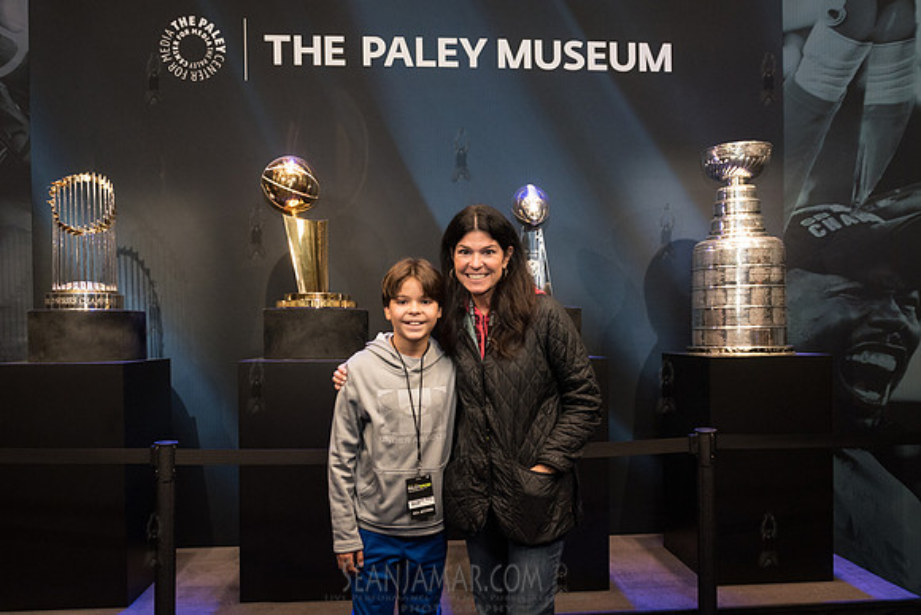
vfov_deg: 47.9
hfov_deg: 67.4
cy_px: 342
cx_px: 453
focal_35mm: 27
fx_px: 690
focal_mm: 24
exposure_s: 1/200
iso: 2500
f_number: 3.5
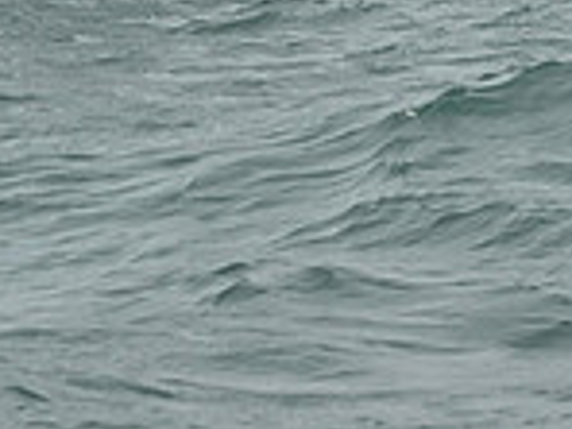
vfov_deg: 4.2
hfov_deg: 5.7
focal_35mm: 347
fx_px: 5734
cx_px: -37
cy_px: -680
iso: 320
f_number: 9
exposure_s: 1/1250
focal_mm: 92
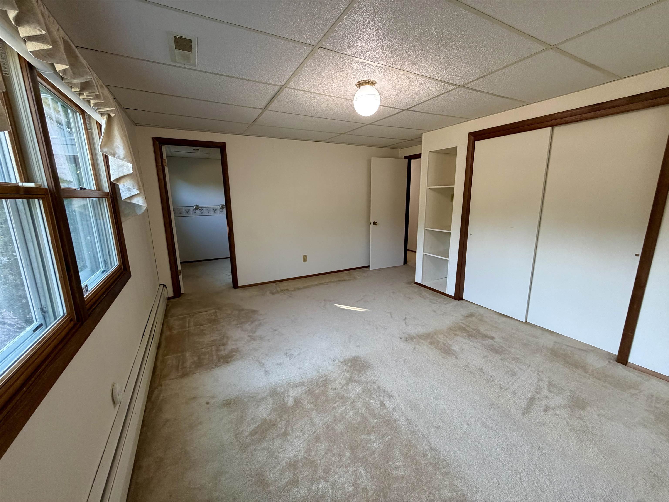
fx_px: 271
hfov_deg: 102.1
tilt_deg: -12.2
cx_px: 334
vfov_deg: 85.7
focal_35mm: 14
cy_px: 251
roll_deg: +1.0
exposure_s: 1/120
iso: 320
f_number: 2.2
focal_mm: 2.22
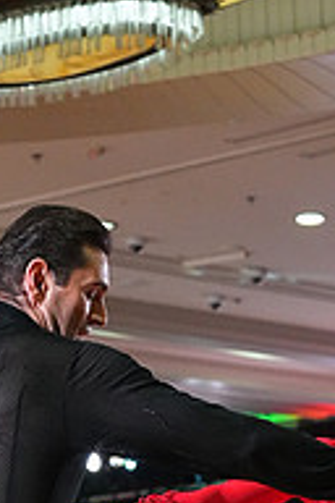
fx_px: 2959
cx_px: 195
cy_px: 731
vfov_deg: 9.5
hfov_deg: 6.5
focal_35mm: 212
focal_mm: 70
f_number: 5
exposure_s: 1/400
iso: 8000
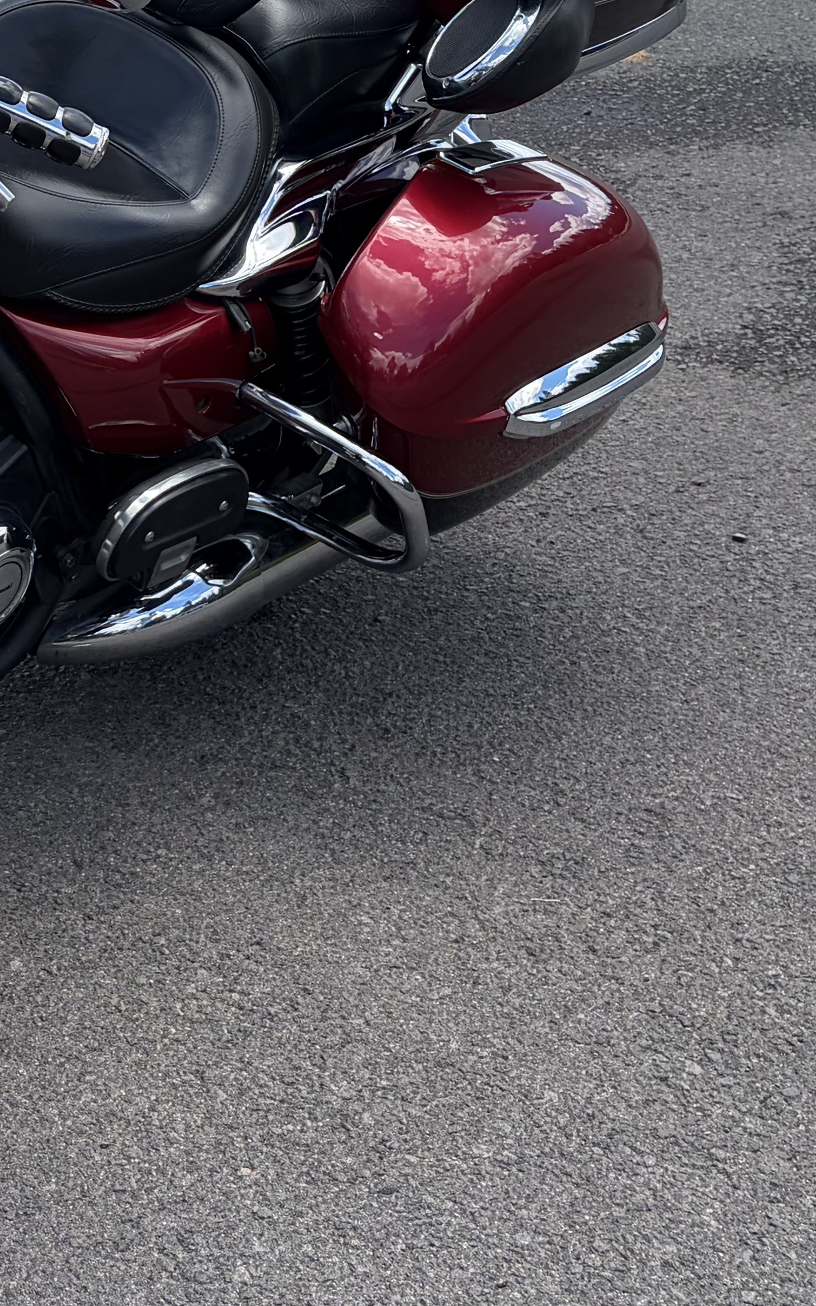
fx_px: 2526
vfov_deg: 28.2
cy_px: 211
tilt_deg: -16.9
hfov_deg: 17.3
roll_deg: +1.4
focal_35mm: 71
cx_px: -234
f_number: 1.6
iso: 64
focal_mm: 5.96
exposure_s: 1/1420
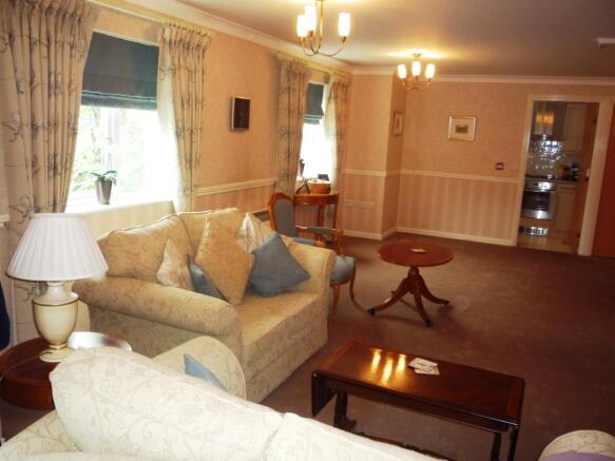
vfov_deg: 46.8
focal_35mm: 30
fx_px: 533
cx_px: 308
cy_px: 230
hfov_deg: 60.0
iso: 250
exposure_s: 1/30
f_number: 3.3
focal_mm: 5.2
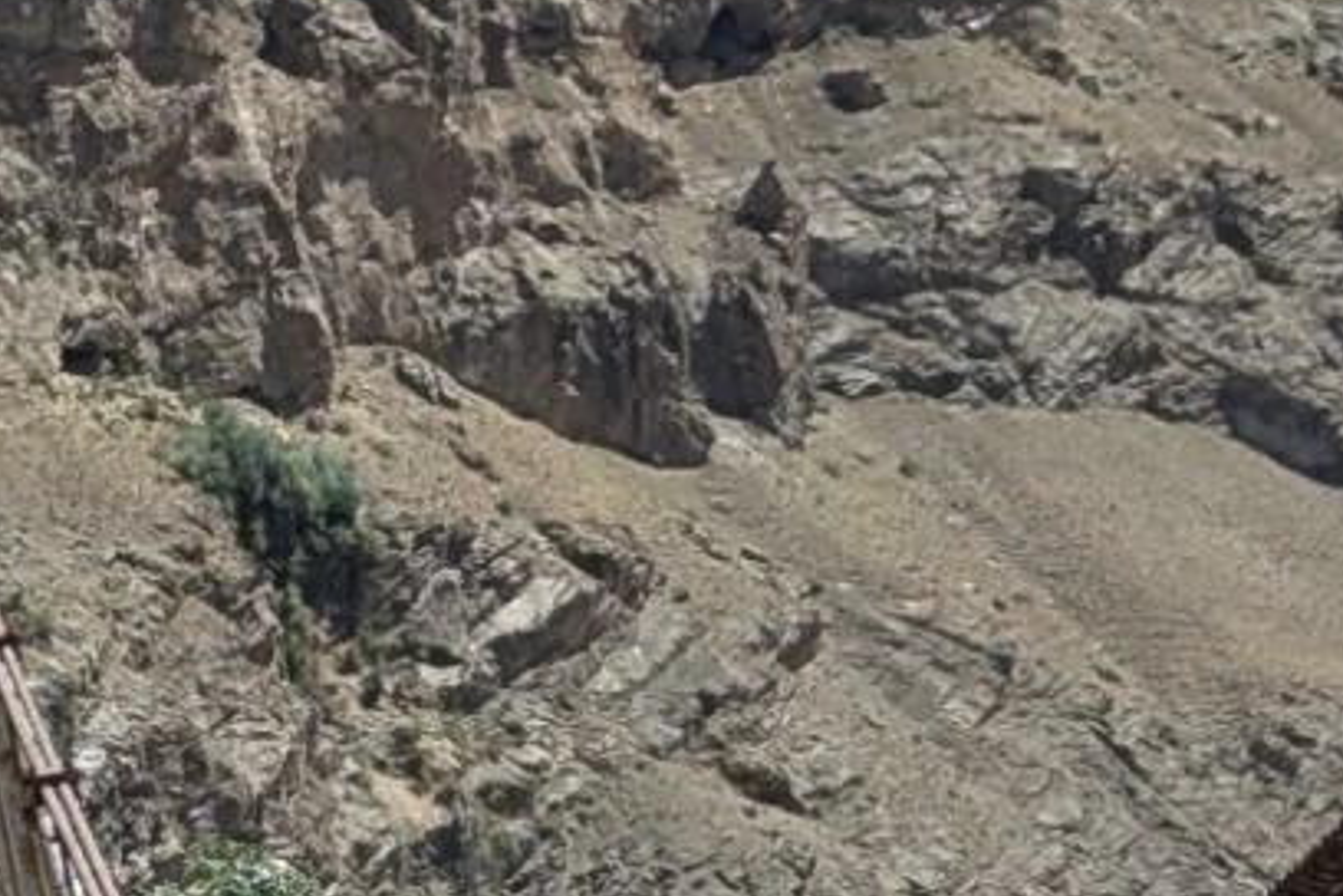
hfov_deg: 8.4
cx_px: -53
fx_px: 9139
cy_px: 1219
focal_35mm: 245
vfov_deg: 5.6
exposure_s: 1/1250
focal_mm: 6.81
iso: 41
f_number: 1.85
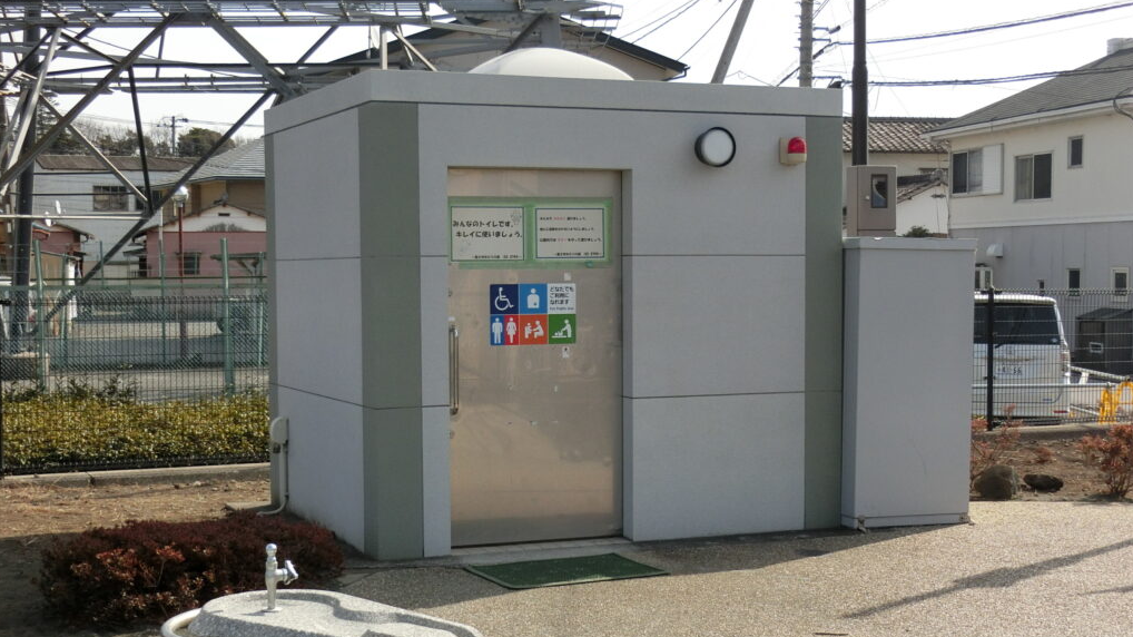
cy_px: 359
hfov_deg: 36.6
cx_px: 566
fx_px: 1712
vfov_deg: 21.1
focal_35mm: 57
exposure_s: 1/1000
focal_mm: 9.3
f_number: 4.7
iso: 160
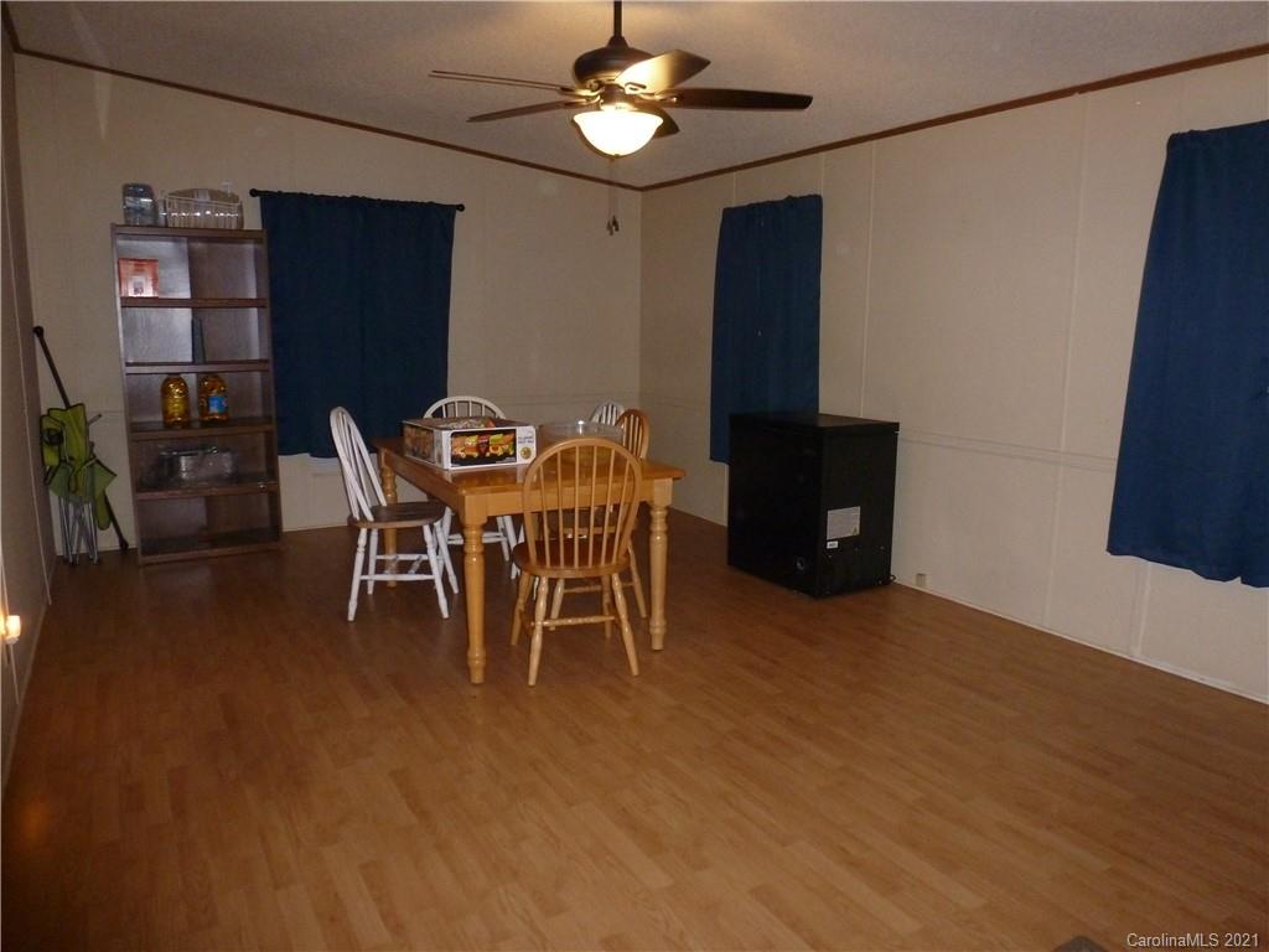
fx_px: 880
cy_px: 476
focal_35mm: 24
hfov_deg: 71.6
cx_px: 634
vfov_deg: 56.8
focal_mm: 4.3
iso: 400
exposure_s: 1/60
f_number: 3.3
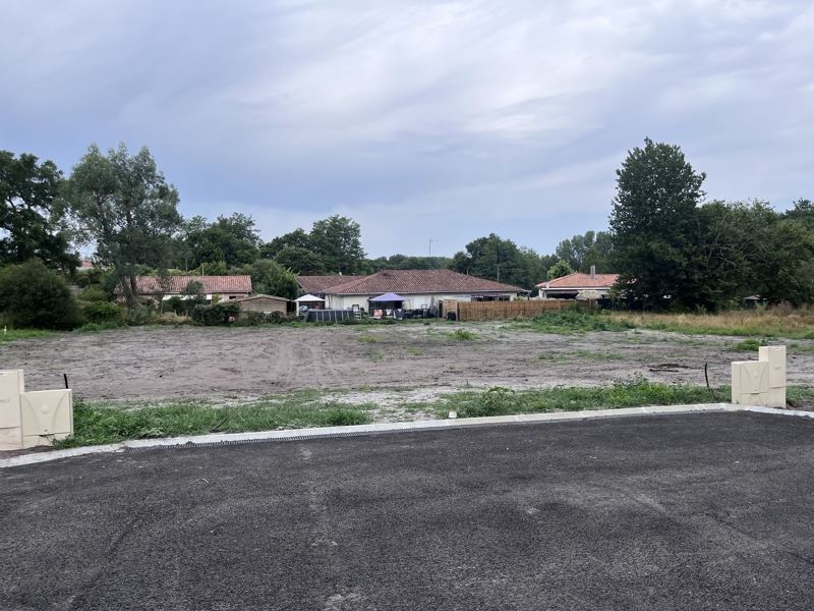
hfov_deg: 67.3
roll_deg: +1.5
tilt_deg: -0.8
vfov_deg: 53.1
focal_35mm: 26
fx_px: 611
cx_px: 407
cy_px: 306
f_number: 1.6
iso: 50
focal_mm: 5.1
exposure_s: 1/3311
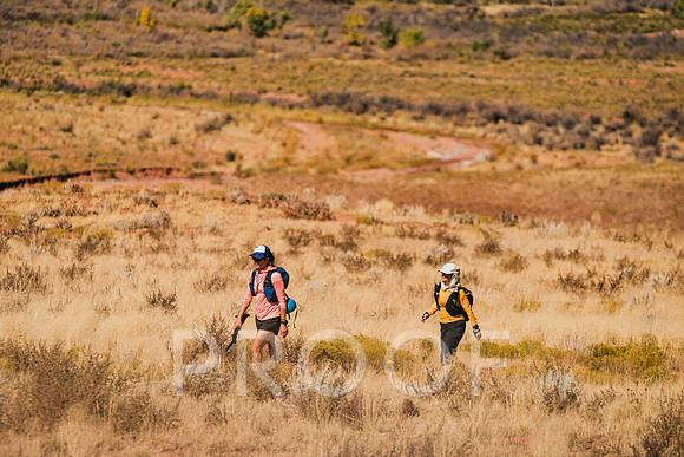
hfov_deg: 5.4
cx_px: 342
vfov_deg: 3.6
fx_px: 7202
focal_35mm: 379
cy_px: 228
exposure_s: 1/1600
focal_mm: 379
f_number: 6.3
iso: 160
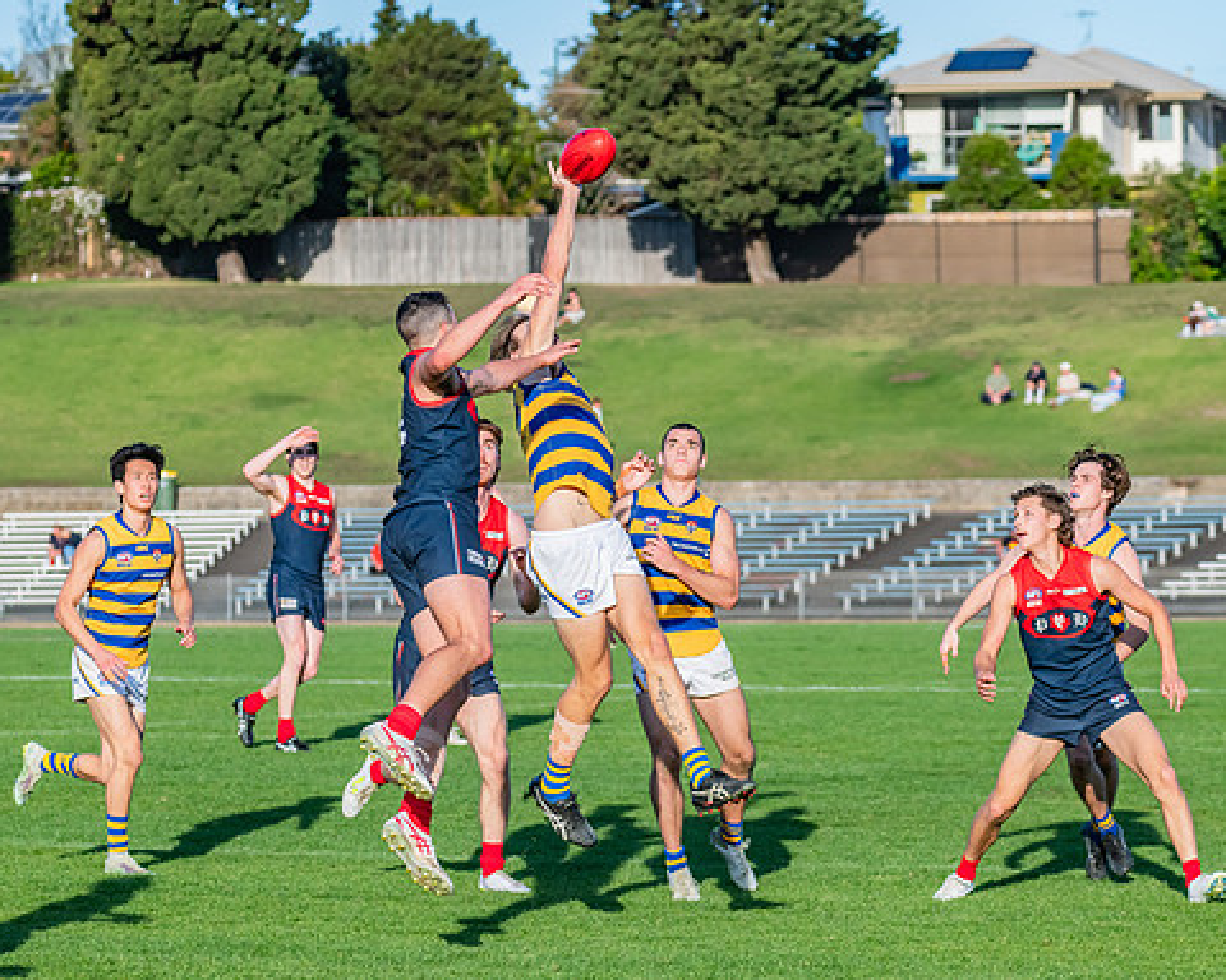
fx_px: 7076
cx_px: 531
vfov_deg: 7.9
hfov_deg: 9.9
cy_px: 491
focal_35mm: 195
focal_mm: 170
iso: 800
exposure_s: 1/1600
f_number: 8
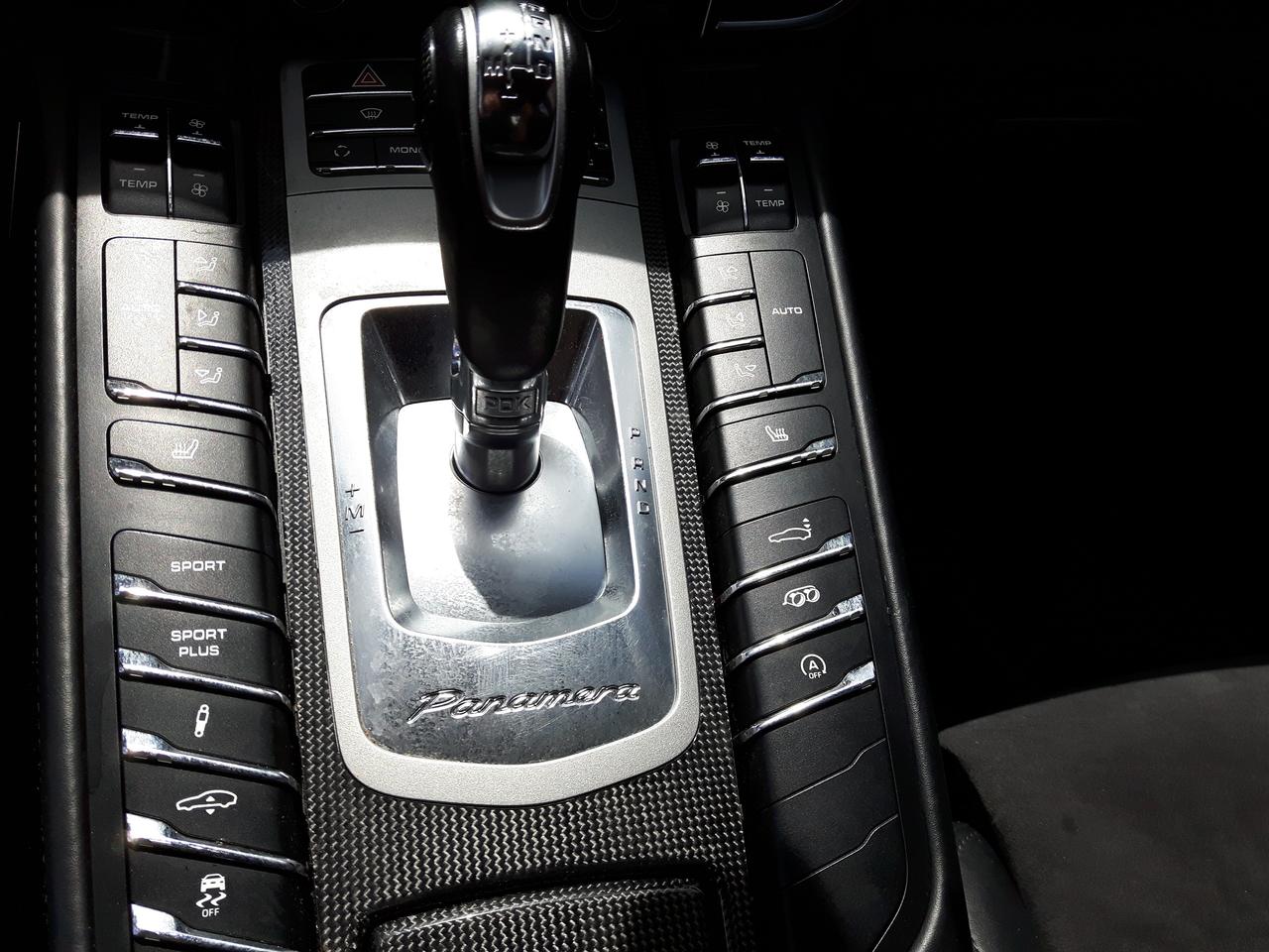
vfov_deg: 45.4
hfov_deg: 58.4
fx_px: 1136
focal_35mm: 31
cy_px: 476
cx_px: 634
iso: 40
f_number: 1.9
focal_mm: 3.7
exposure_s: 1/918
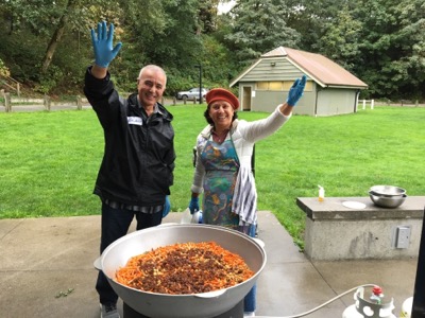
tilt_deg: -9.1
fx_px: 356
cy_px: 159
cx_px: 212
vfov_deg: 48.2
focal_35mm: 29
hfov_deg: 61.7
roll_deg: -0.6
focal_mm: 4.15
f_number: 2.2
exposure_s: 1/30
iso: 40
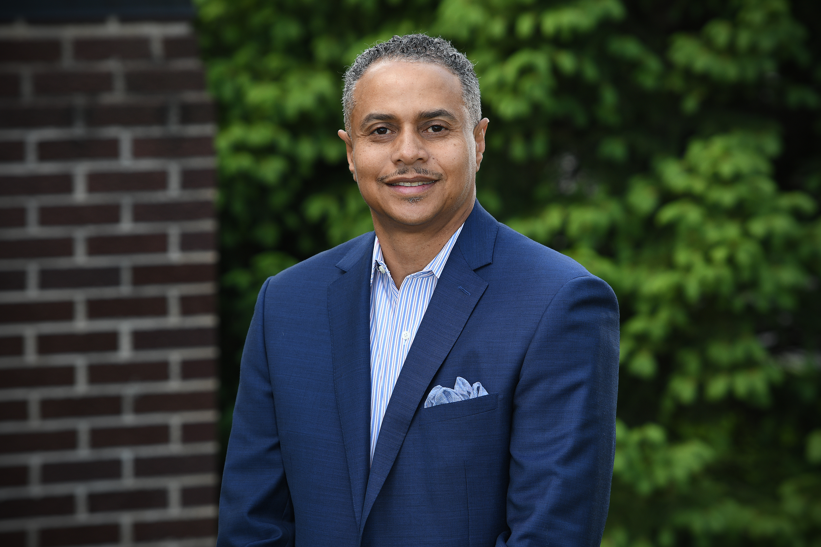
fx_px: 5131
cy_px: 274
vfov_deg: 6.1
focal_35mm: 225
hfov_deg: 9.1
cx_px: 410
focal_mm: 150
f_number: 4
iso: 100
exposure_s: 1/250
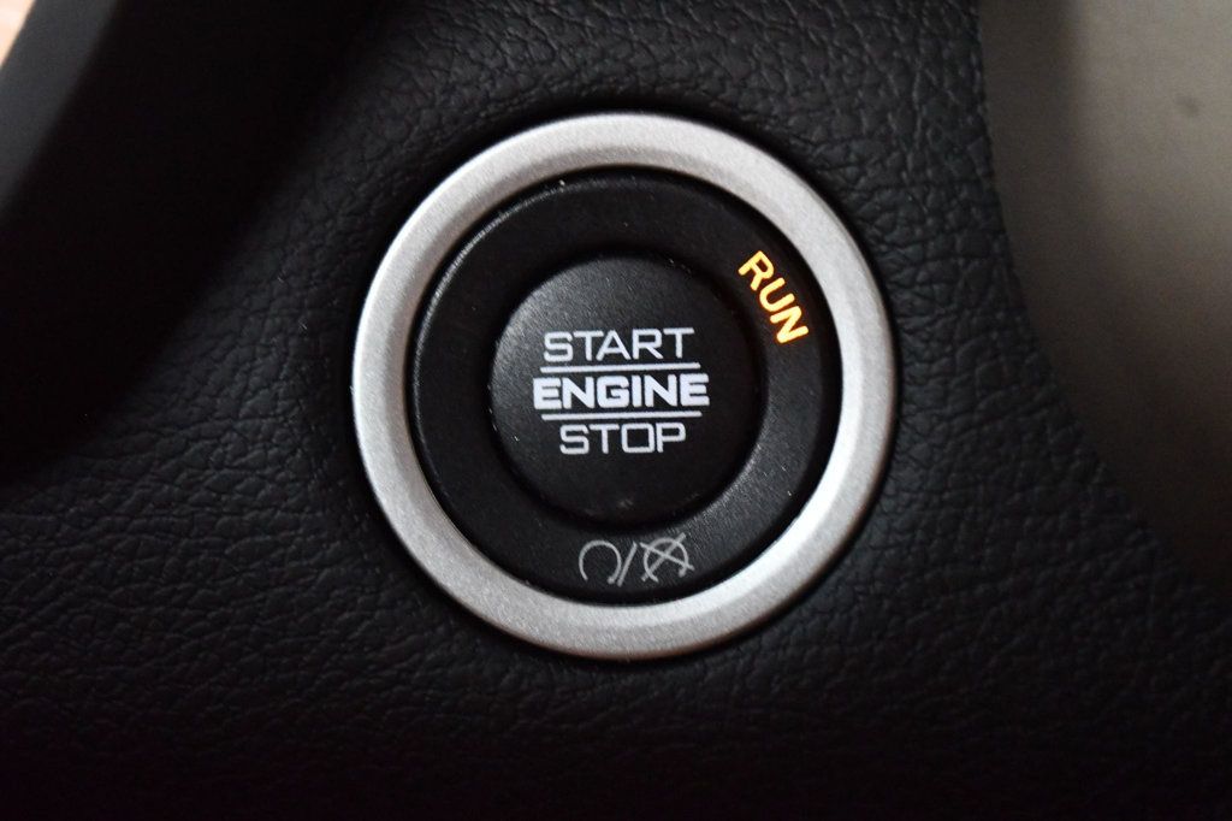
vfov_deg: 20.3
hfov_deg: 30.1
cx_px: 616
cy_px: 410
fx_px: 2292
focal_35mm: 67
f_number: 5.3
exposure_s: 1/60
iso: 9000
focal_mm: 45
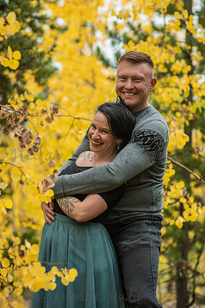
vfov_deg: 23.9
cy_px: 154
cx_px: 102
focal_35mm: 85
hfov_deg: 16.0
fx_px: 728
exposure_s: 1/250
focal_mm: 85
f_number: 2.5
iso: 500
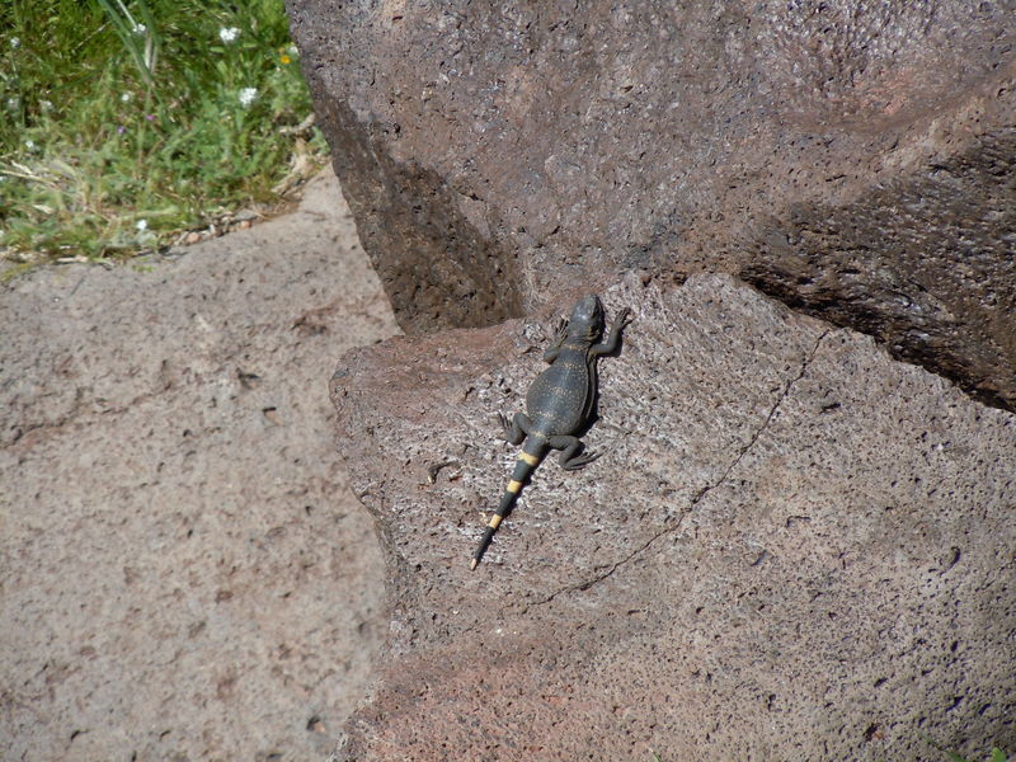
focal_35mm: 300
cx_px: 508
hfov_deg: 6.6
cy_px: 381
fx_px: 8805
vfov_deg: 5.0
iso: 100
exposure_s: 1/400
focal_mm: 54
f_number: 5.6
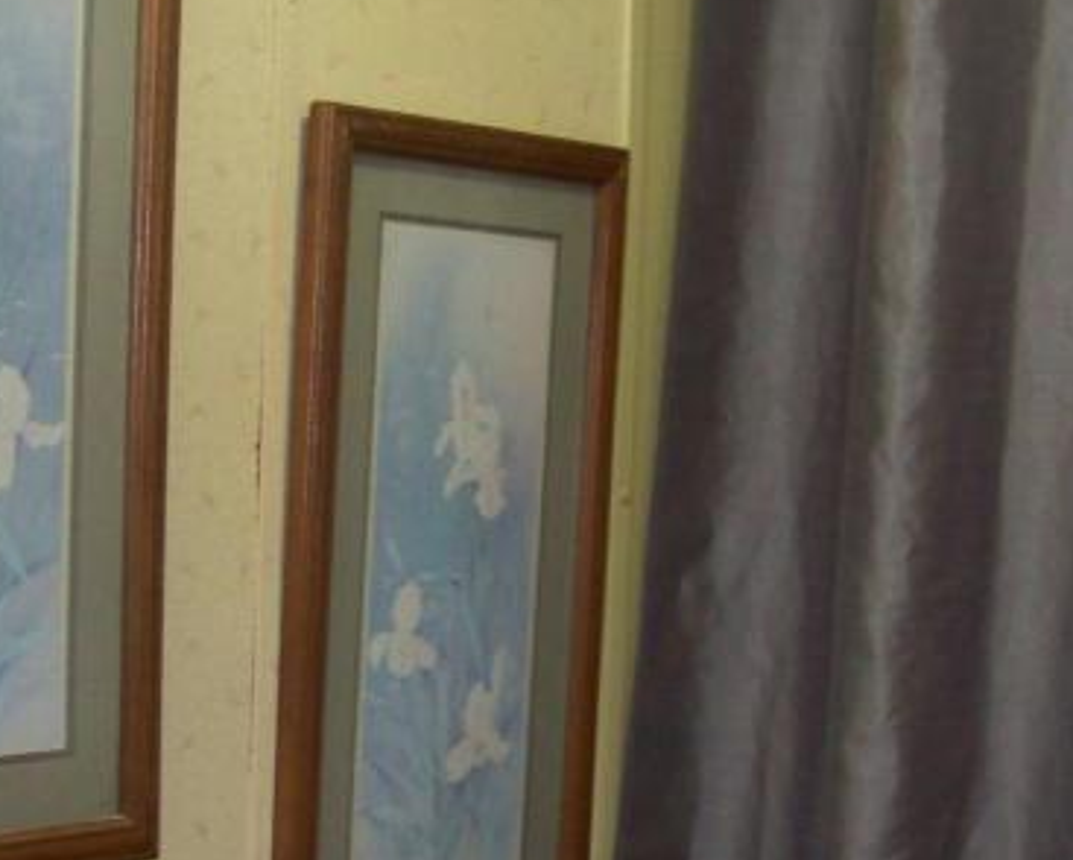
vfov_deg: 15.5
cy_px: 796
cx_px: 260
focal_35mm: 98
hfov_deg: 19.4
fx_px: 3114
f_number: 2.8
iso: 200
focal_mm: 5.85
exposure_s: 1/30
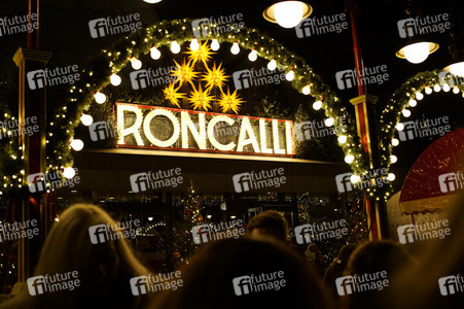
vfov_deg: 33.4
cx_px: 232
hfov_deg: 48.5
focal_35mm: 40
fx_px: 515
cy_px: 154
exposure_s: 1/200
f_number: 4
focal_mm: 40
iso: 1600
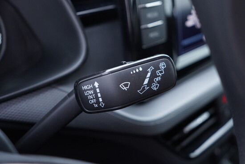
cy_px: 82
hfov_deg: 53.1
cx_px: 122
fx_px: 245
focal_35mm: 36
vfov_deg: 36.9
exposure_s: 1/40
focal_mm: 24
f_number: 2.8
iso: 400
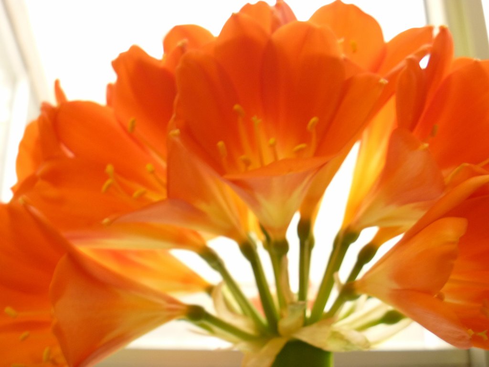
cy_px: 184
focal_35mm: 50
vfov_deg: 29.1
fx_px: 706
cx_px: 244
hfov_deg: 38.2
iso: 200
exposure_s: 1/8
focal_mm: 8.9
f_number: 3.8
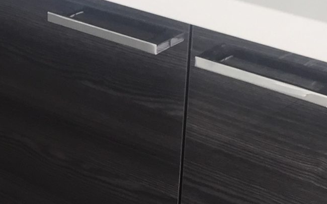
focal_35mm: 121
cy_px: 95
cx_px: 4
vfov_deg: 10.8
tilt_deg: -24.0
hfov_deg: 16.9
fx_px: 1078
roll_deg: -0.1
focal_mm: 4.15
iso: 50
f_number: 2.2
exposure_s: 1/120
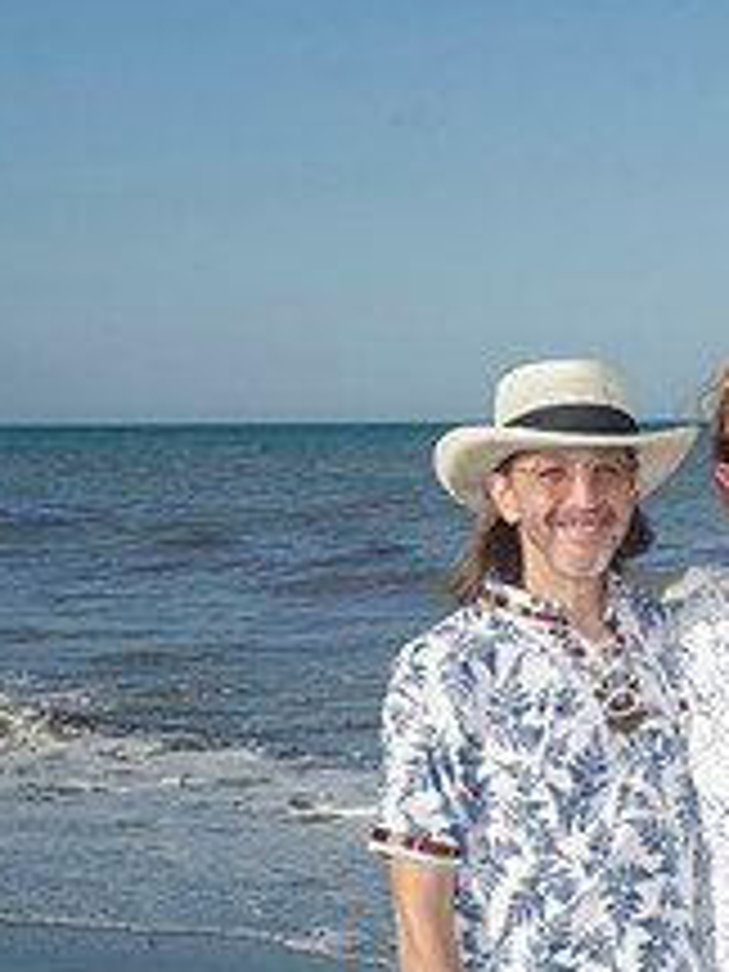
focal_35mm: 93
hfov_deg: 15.7
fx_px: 2611
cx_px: 648
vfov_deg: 20.5
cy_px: 922
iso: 100
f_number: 10
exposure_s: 1/250
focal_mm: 31
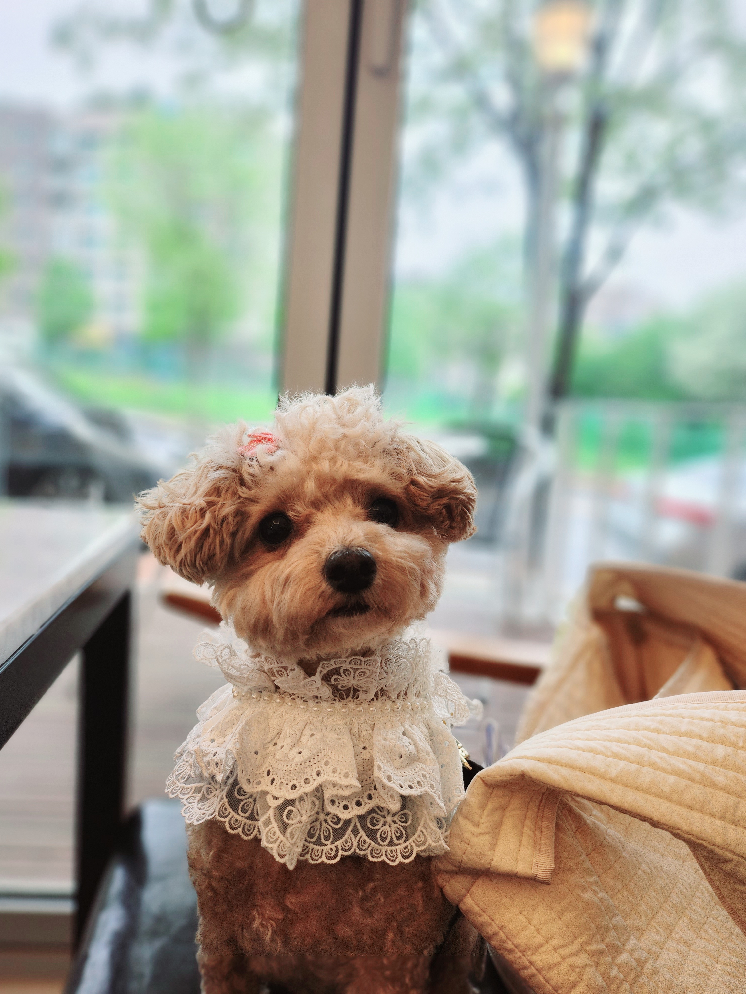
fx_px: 690
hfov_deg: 56.8
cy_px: 497
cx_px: 373
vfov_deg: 71.6
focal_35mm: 24
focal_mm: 5
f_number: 1.8
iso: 80
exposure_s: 1/120
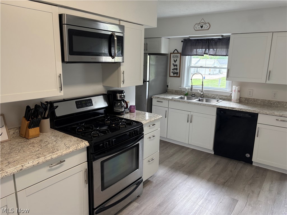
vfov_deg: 53.1
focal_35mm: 26
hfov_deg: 67.3
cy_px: 108
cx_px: 144
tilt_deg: -11.4
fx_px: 216
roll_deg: -0.7
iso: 125
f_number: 1.6
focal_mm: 5.96
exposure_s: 1/217
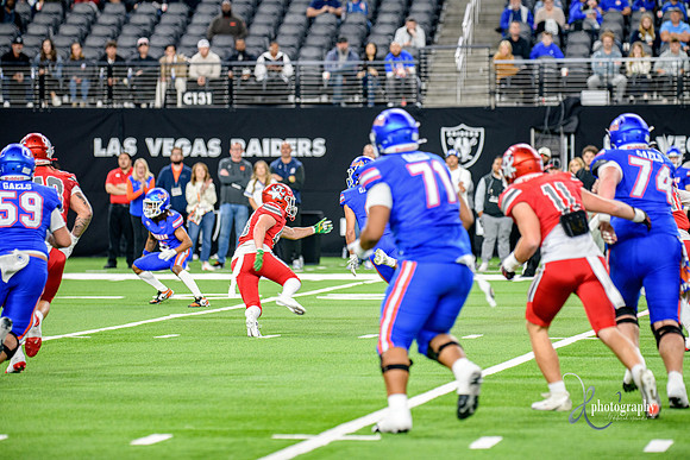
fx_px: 4026
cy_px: 230
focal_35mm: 210
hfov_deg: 9.8
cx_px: 345
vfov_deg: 6.5
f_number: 2.8
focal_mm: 210
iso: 1250
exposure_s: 1/400
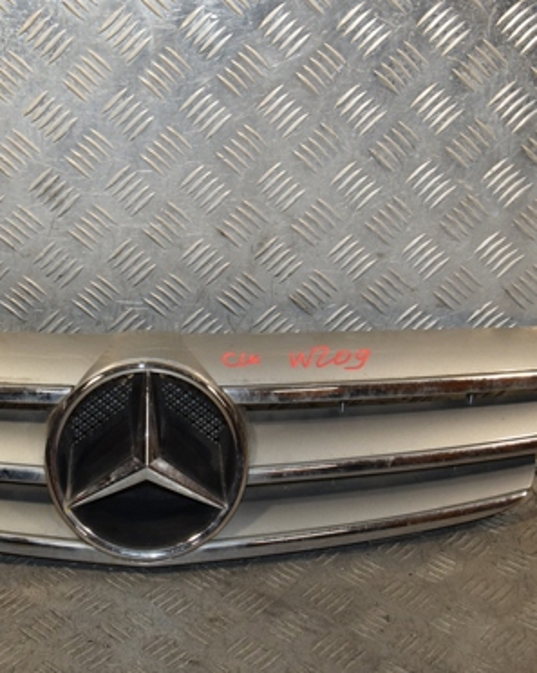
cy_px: 329
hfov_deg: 24.0
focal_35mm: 63
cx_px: 152
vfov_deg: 30.0
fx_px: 1253
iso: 800
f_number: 6.3
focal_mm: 26
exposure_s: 1/200
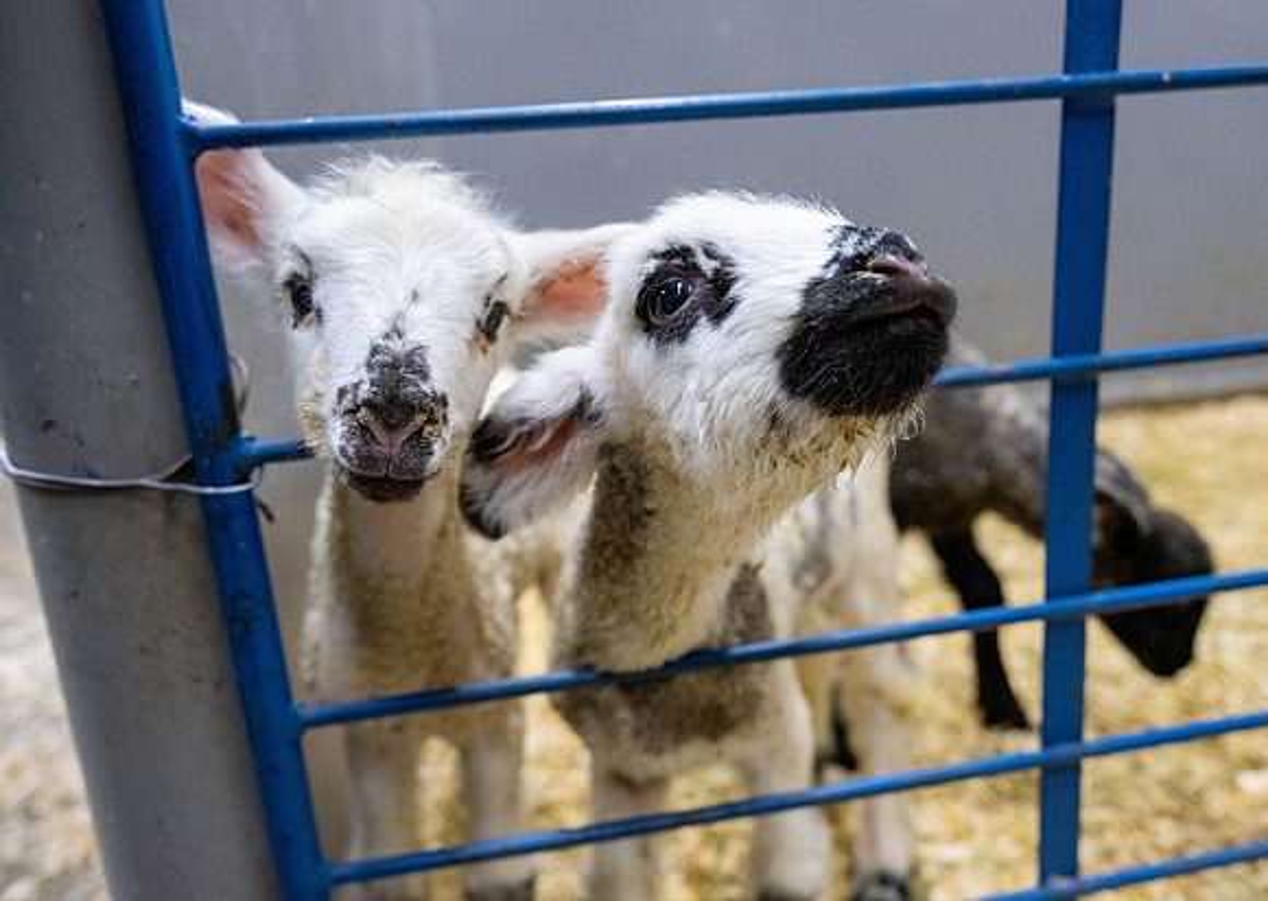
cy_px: 456
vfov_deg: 48.3
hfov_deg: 64.5
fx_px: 1004
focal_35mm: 28
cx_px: 672
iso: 2500
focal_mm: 24
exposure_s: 1/250
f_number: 3.5
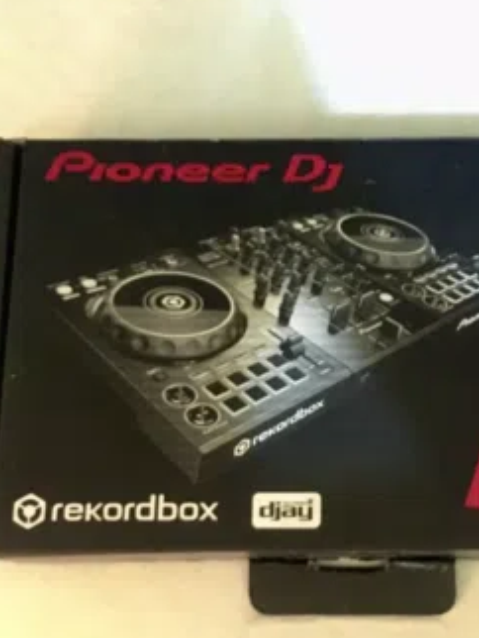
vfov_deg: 39.6
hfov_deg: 29.9
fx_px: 884
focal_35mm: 48
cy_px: 340
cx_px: 344
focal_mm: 4.15
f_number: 2.2
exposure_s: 1/17
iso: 1600
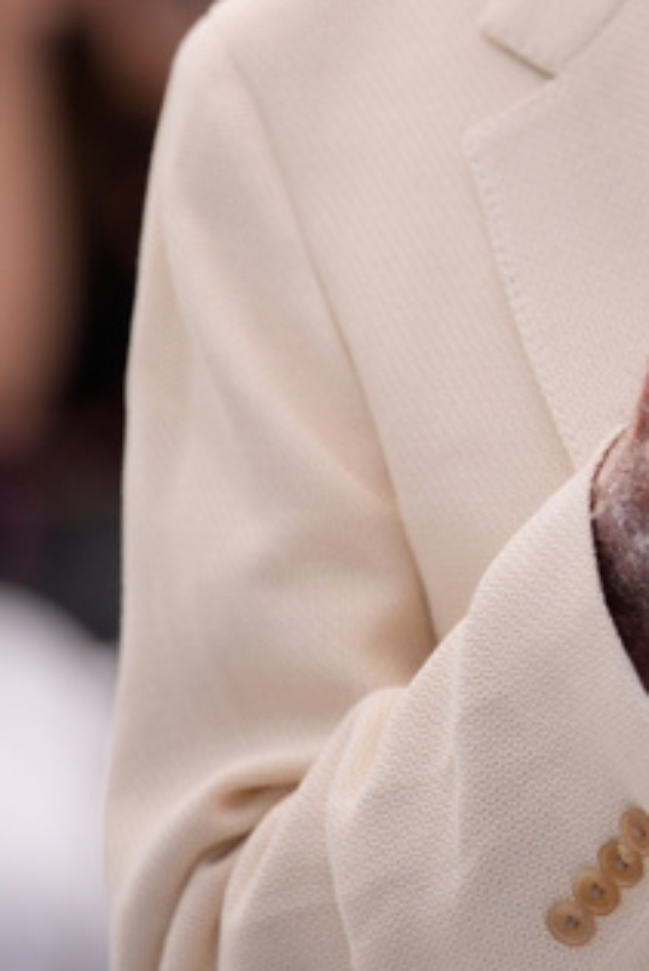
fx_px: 12154
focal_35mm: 450
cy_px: -55
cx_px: 1095
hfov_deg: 3.0
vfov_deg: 4.6
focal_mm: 139
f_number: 2
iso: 250
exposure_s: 1/6400
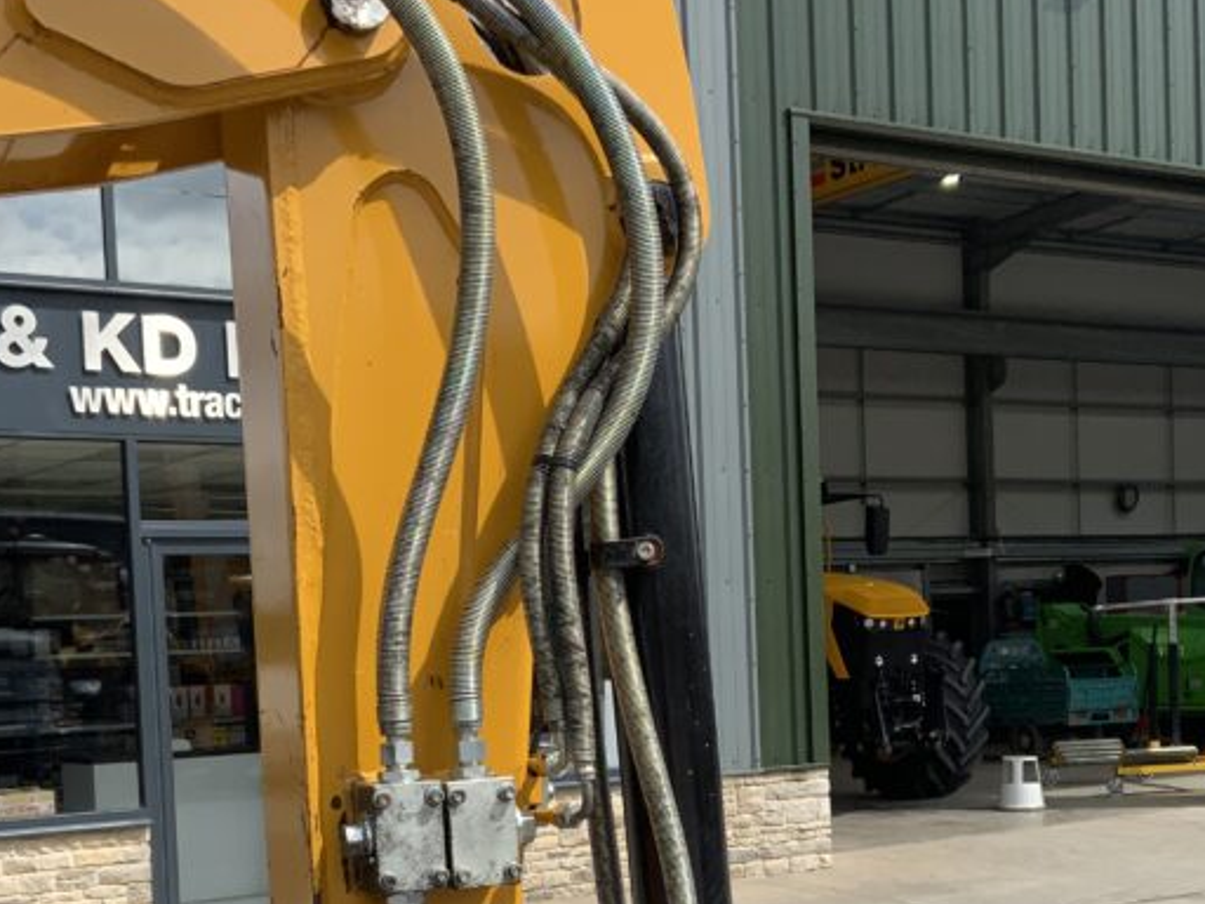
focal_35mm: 58
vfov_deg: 24.8
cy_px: 727
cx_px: 628
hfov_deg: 33.2
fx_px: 2019
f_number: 1.8
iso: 16
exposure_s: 1/1848
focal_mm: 3
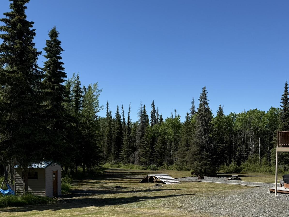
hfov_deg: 44.3
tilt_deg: -1.8
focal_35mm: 41
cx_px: 217
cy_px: 154
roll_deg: -0.8
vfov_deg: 34.6
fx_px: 342
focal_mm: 6.76
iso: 80
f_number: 1.78
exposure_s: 1/5714
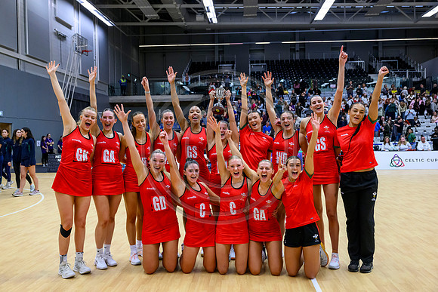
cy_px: 146
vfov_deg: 36.9
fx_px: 438
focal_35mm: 36
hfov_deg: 53.1
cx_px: 219
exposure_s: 1/640
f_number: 4
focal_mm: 36
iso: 5000
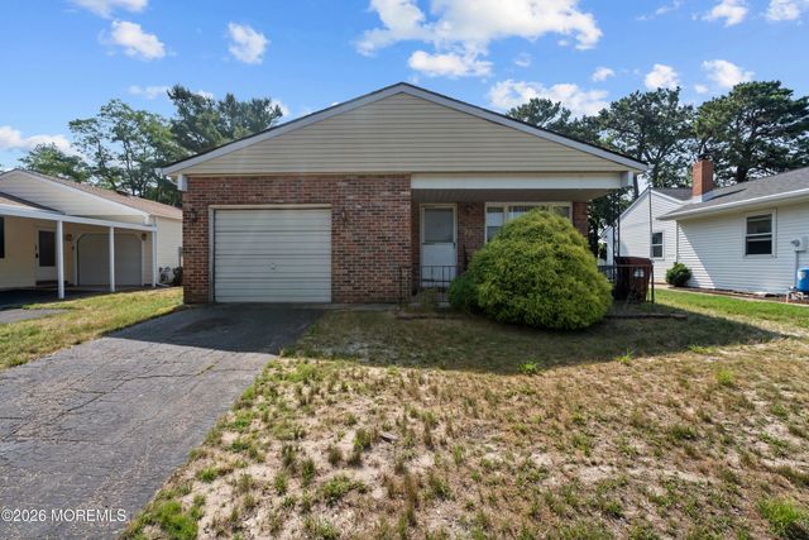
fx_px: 360
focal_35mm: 16
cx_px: 404
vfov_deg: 73.8
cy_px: 270
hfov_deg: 96.7
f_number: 9
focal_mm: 16
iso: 250
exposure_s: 1/250
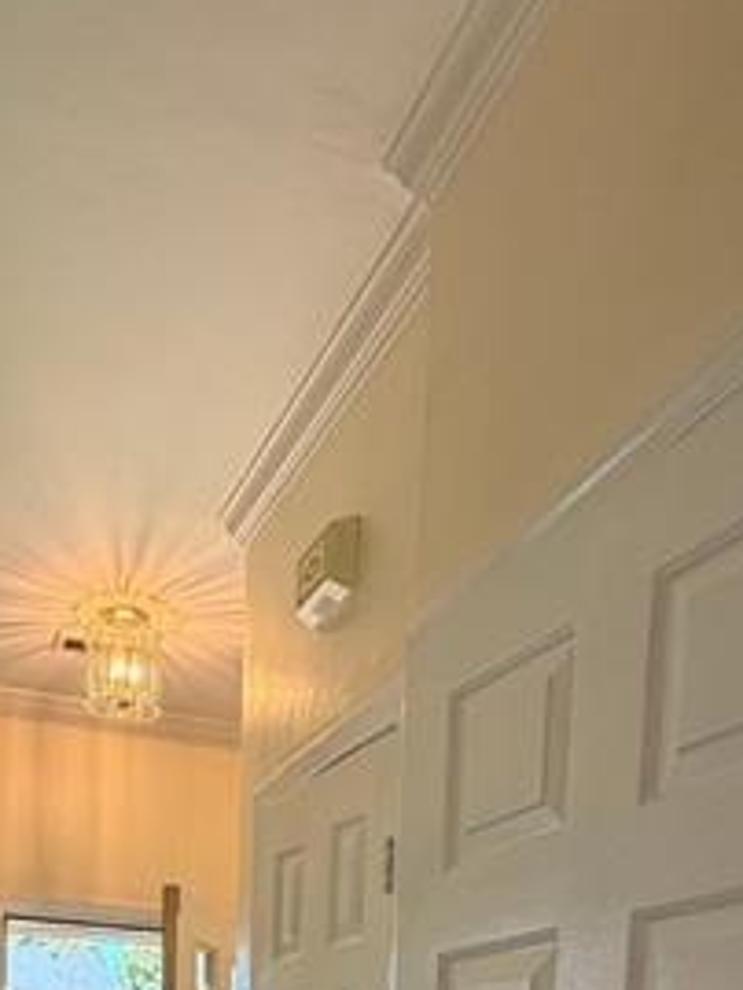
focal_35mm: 40
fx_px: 1144
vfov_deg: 34.8
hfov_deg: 35.8
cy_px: 1248
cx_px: 283
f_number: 2.2
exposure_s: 1/120
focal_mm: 2.22
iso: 125
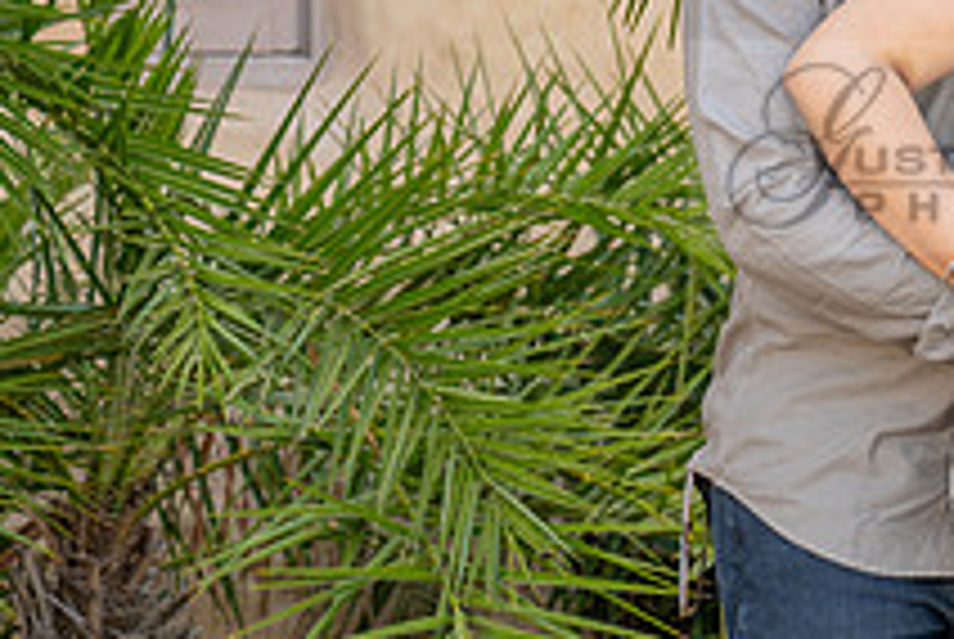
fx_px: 5546
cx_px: 1080
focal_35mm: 209
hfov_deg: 9.7
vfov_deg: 6.6
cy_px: 66
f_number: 4
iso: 200
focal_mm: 70
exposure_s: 1/200
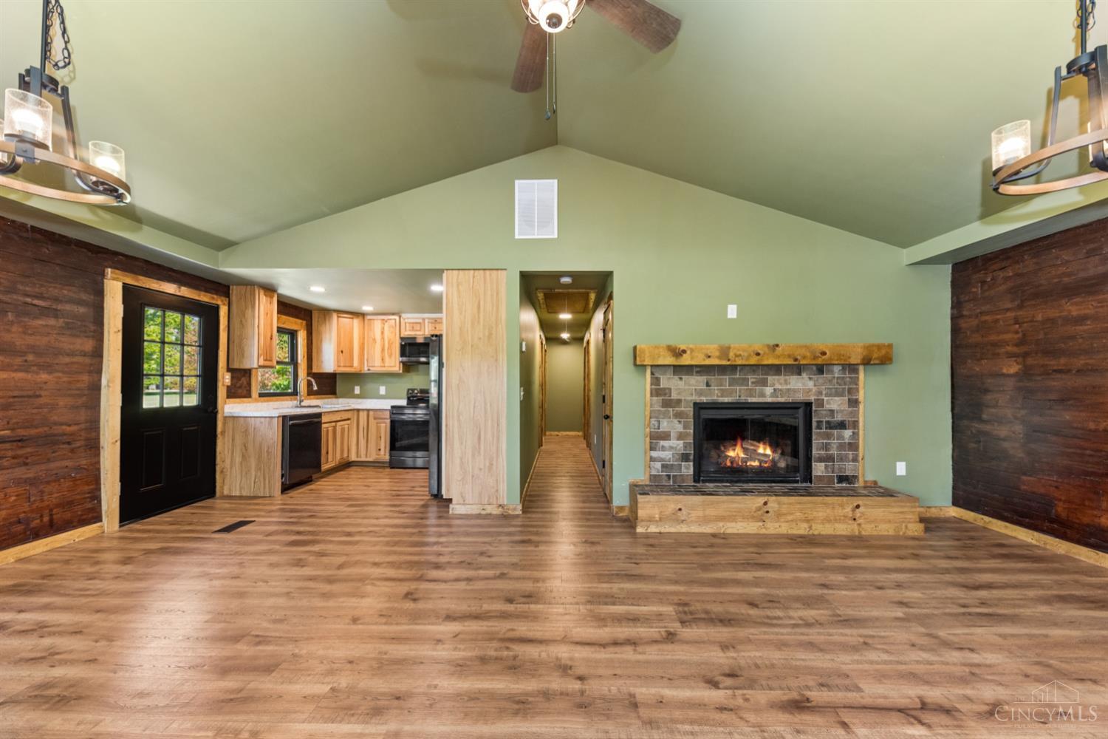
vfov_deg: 90.0
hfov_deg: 112.6
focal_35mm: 12
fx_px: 369
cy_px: 370
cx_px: 554
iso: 640
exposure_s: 1/100
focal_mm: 12
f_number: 5.6
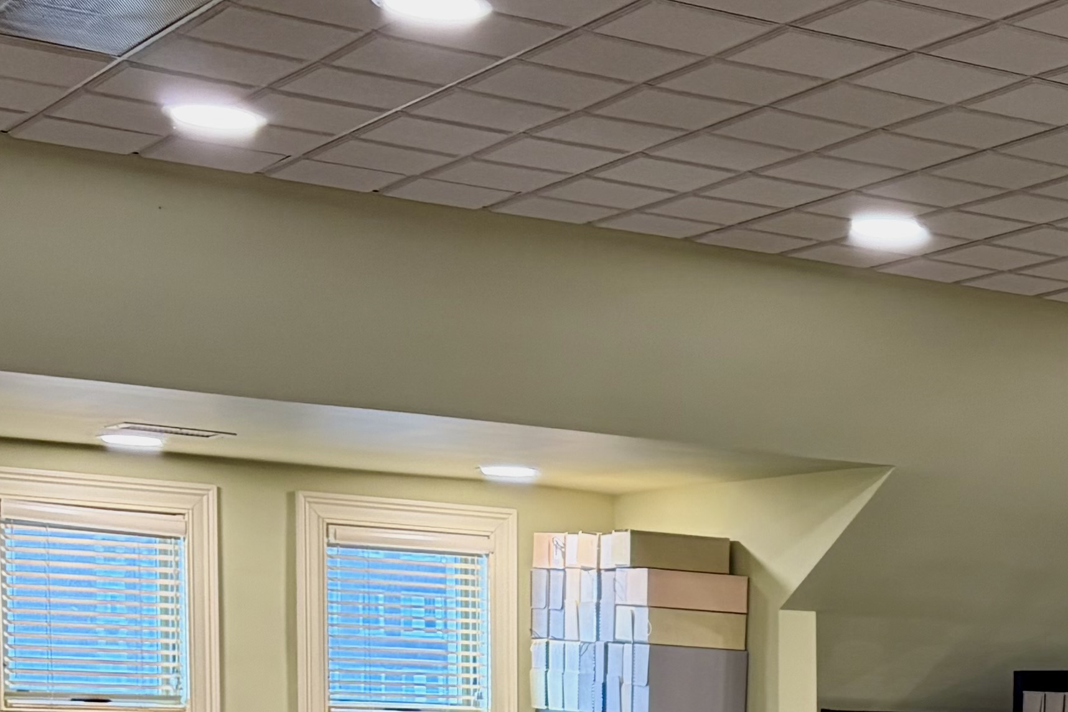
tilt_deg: -7.3
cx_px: 1145
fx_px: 2670
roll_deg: -1.1
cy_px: 1073
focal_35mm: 90
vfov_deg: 14.2
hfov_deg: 21.6
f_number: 1.6
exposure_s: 1/60
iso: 200
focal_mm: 5.96
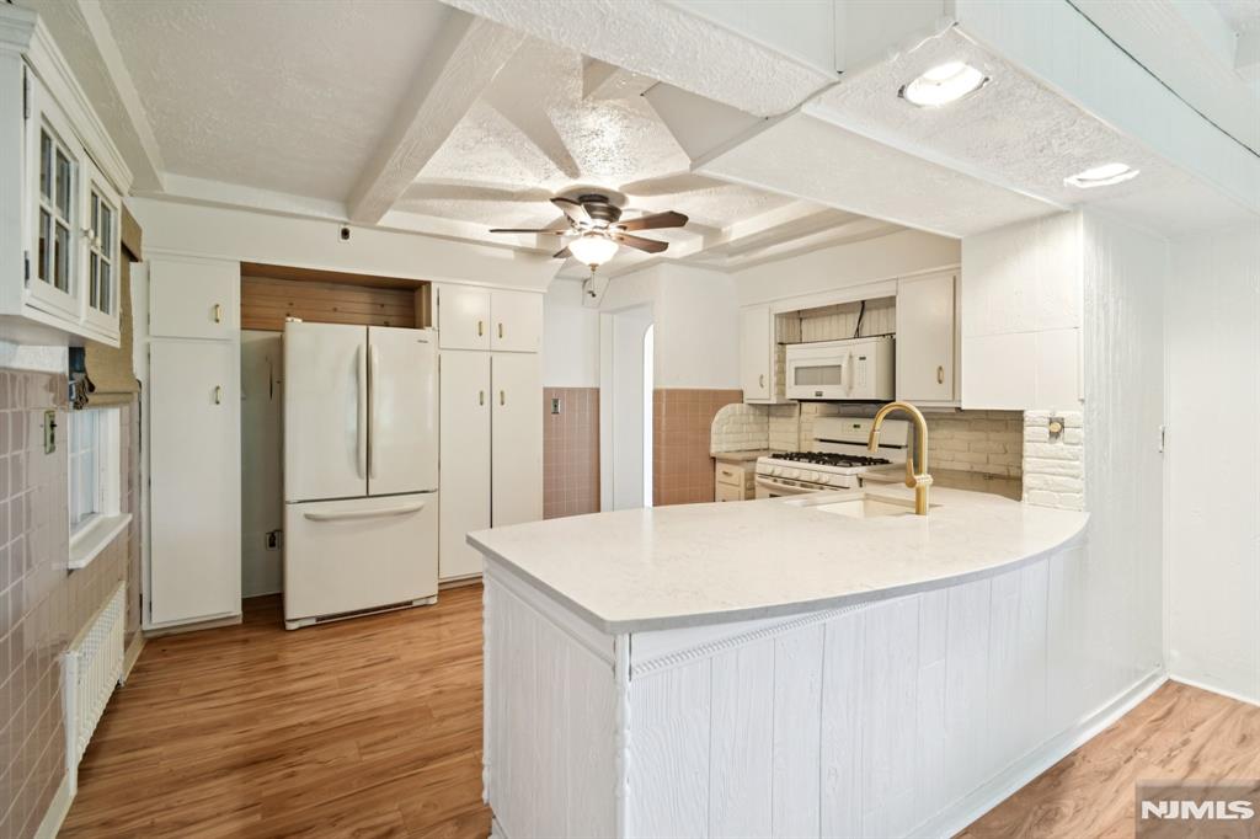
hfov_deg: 96.8
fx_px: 560
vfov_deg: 73.7
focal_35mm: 16
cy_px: 420
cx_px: 630
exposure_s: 1/3.33
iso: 400
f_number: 8
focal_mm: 16
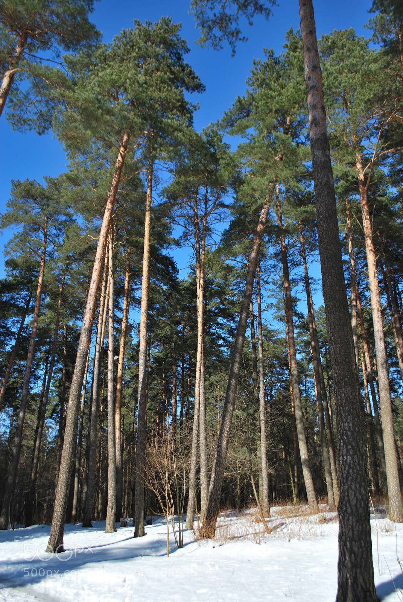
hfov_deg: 43.7
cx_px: 202
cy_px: 301
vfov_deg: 61.9
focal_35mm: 30
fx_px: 502
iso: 100
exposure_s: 1/500
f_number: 5.6
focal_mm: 20
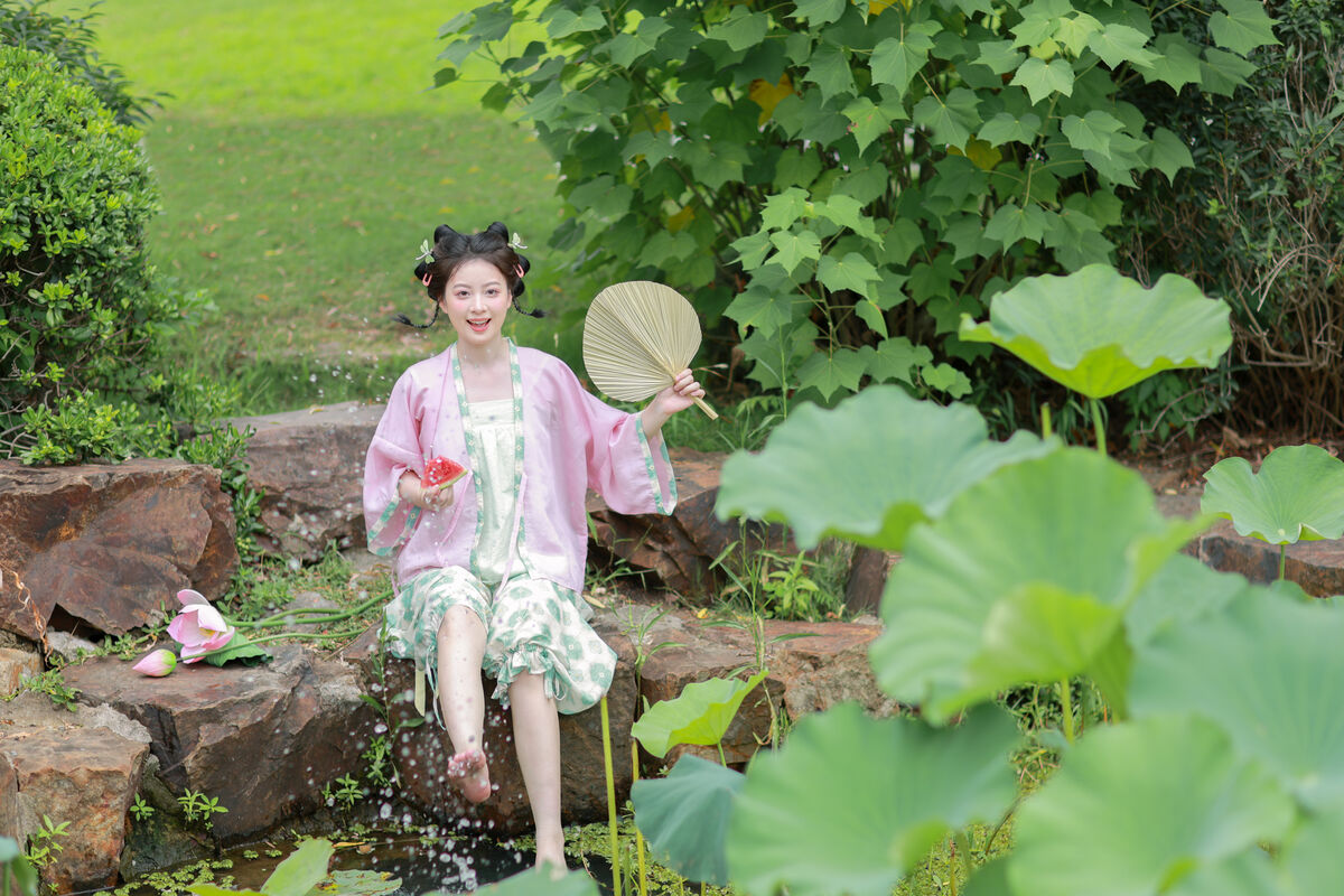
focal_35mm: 85
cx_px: 672
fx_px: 3173
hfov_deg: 23.9
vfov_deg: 16.1
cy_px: 448
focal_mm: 85
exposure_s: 1/640
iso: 100
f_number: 1.8
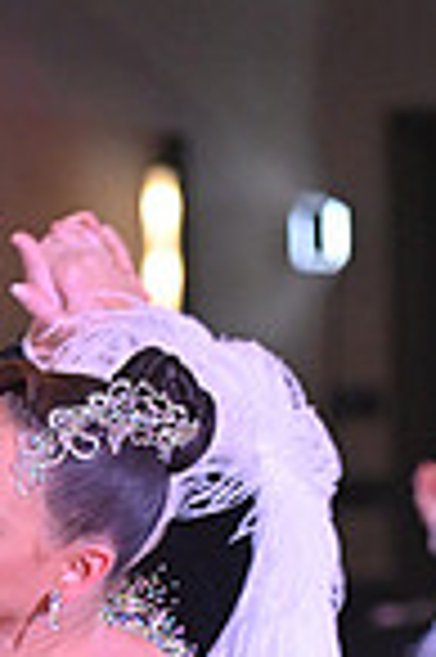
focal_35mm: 516
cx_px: -106
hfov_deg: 2.7
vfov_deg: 4.0
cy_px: 1264
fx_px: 9396
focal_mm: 130
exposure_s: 1/320
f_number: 5
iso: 3200
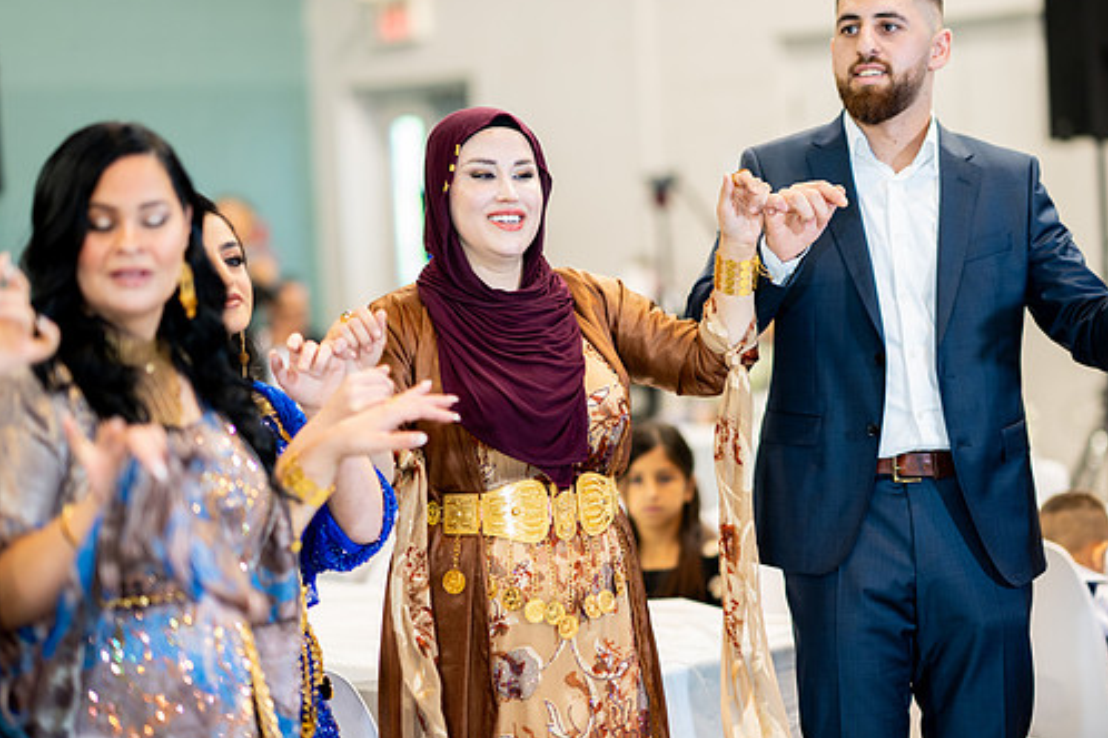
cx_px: 612
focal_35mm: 99
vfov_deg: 13.8
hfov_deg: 20.6
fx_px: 3047
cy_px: 379
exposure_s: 1/200
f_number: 1.4
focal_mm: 85
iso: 640
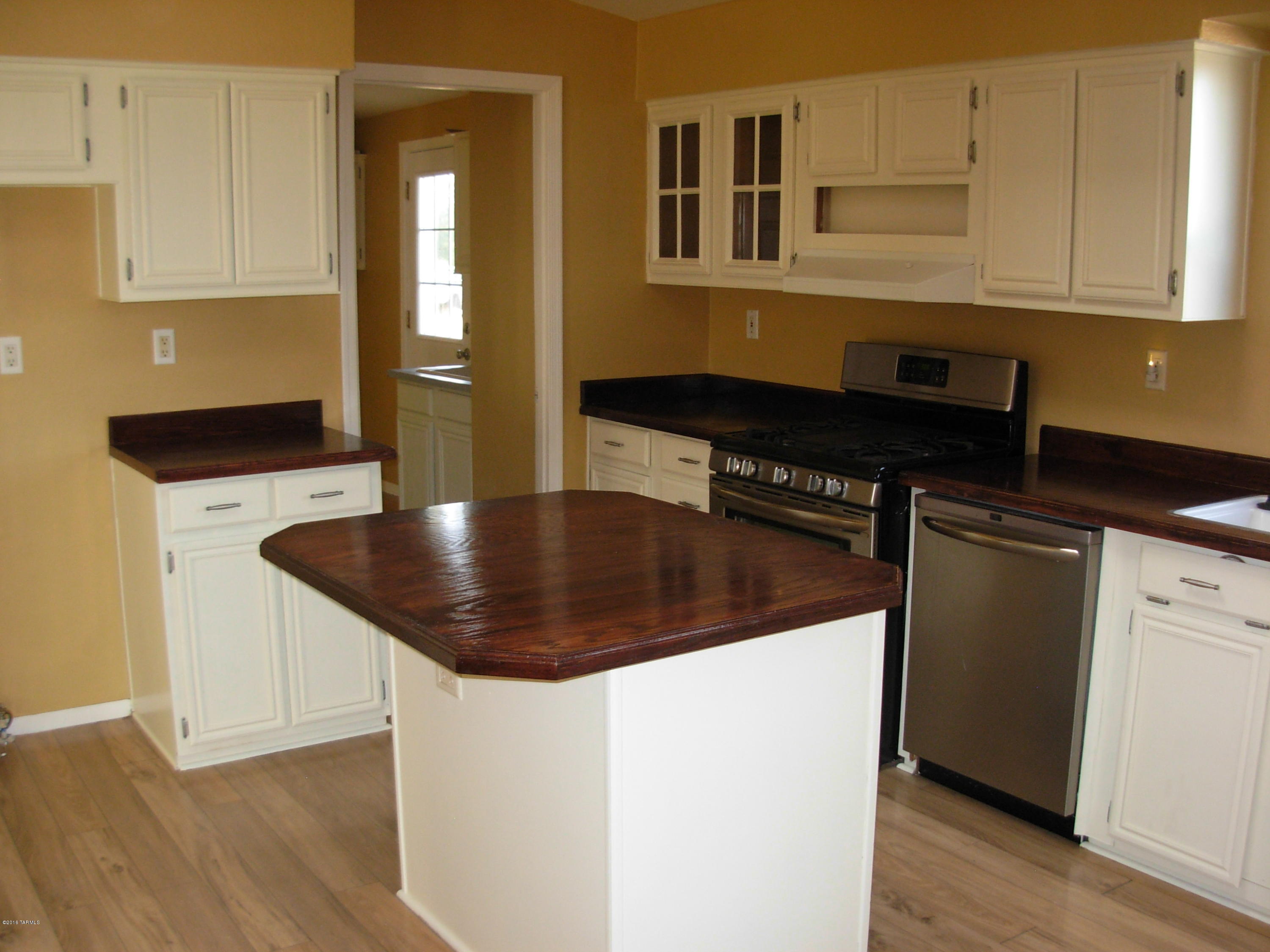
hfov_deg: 49.0
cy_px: 476
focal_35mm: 38
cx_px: 635
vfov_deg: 37.7
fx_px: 1394
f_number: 2.9
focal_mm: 6.3
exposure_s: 1/46.5
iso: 163
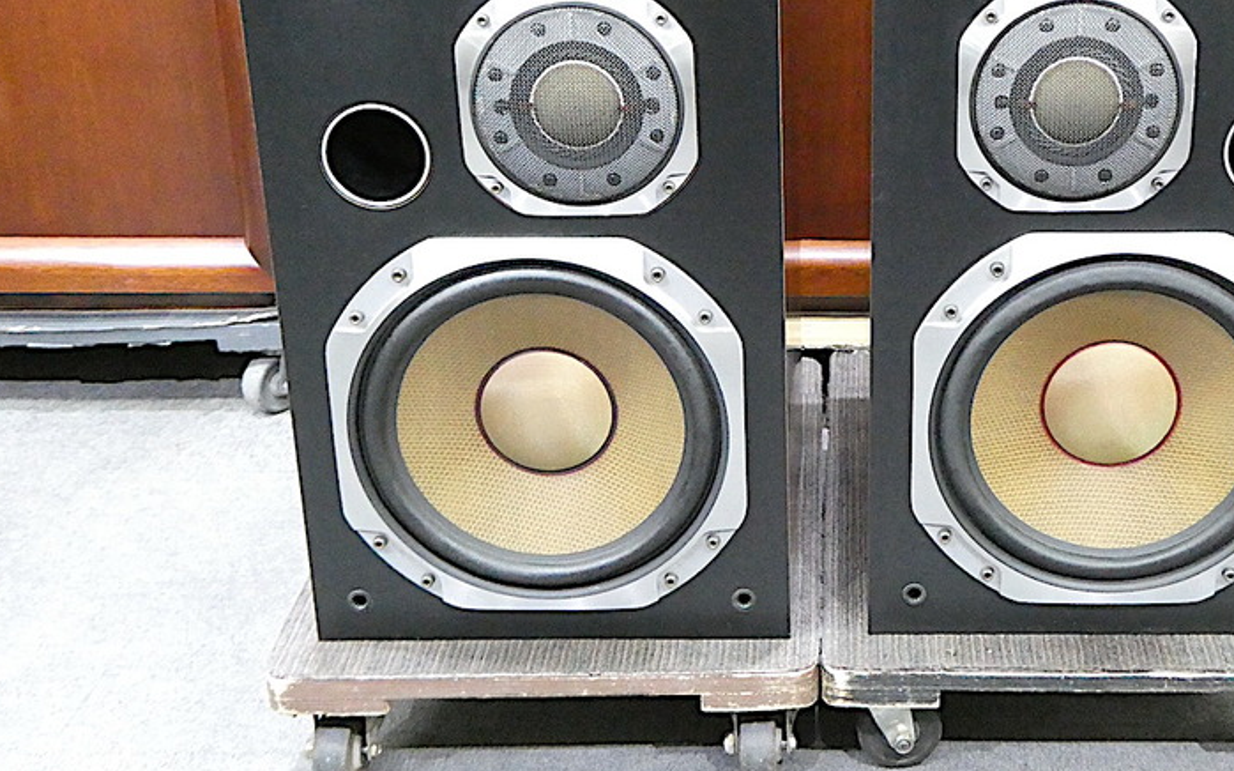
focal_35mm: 51
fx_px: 1715
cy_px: 212
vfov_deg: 25.1
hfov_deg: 39.1
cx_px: 826
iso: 1600
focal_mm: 6.3
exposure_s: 1/10
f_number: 3.7
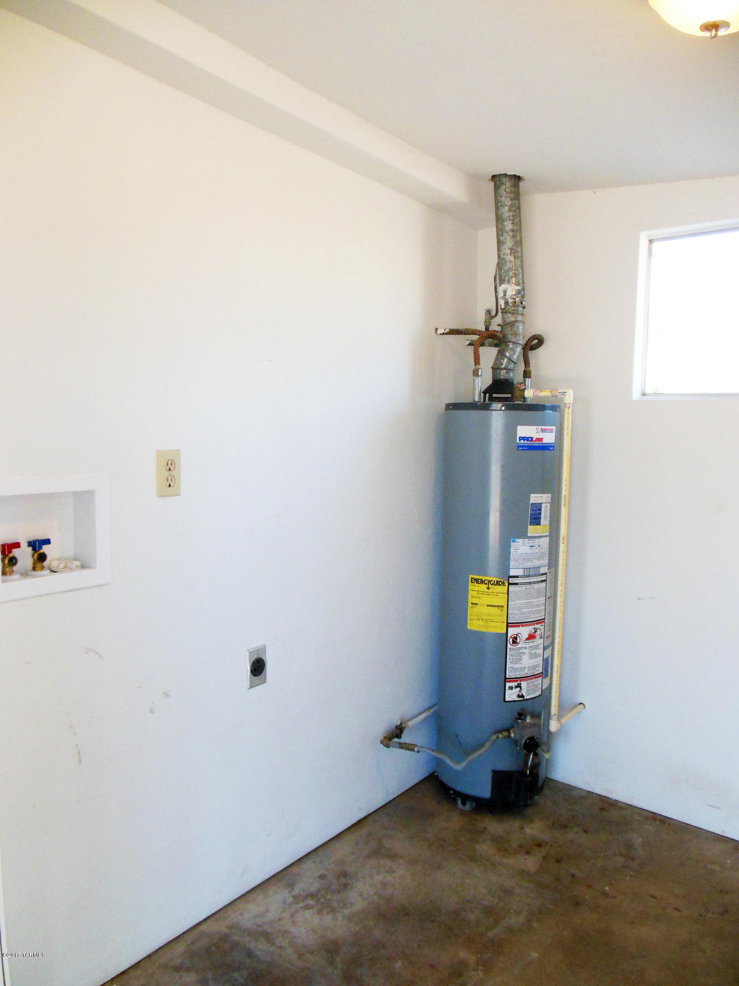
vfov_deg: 69.4
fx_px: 712
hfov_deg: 54.9
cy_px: 493
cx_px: 370
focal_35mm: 25
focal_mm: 4.5
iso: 400
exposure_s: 1/200
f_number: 3.2
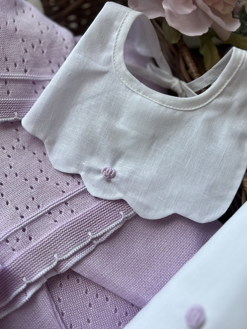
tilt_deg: -74.0
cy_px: 164
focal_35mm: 26
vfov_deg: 67.3
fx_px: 247
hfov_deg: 53.1
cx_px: 124
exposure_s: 1/621
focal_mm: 5.7
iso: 50
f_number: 1.5
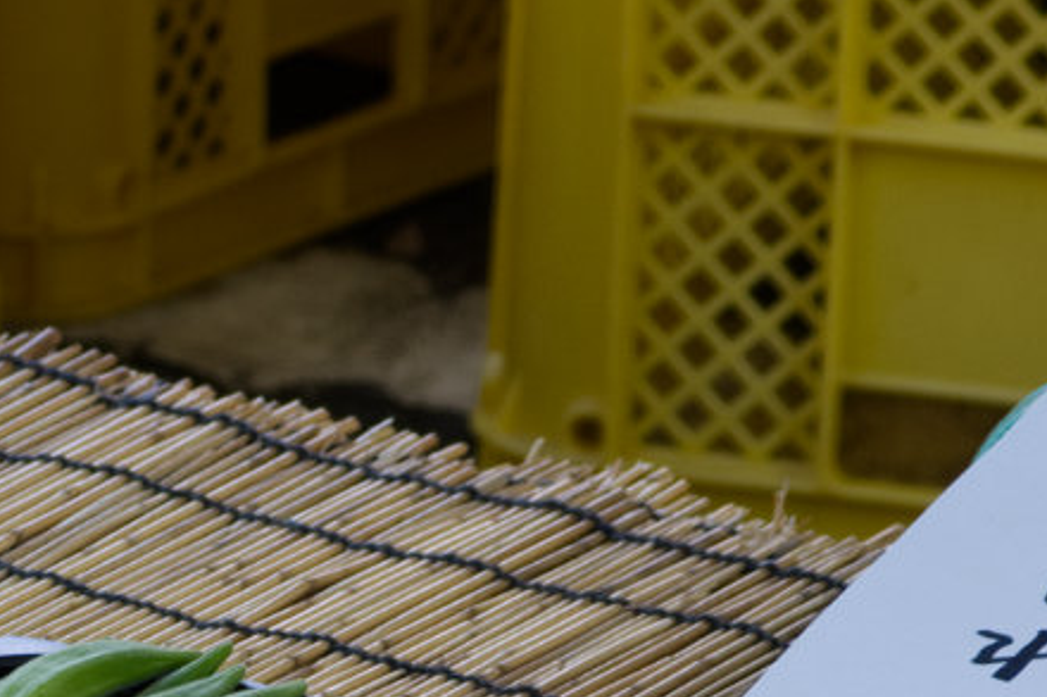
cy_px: 814
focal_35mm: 274
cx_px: 286
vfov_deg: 5.0
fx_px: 7965
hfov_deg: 7.5
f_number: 4
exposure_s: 1/60
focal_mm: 44.4
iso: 125
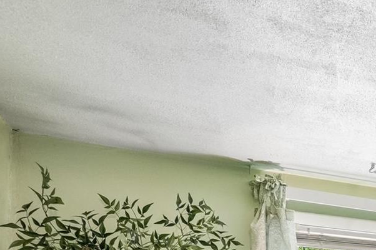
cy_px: 370
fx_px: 532
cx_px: 588
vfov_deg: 22.1
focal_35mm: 51
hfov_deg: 26.1
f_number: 8
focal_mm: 10
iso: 400
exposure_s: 1/10
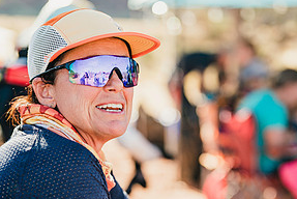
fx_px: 834
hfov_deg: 20.2
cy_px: 179
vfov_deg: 13.5
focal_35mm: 101
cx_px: 169
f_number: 1.8
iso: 160
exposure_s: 1/1600
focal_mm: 50
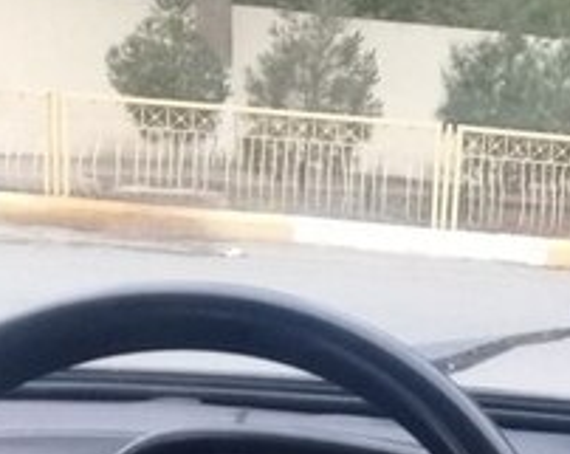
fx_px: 1668
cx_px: 643
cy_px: 579
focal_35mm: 99
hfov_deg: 18.6
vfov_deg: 14.9
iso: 125
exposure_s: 1/33
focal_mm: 3.3
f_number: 2.2
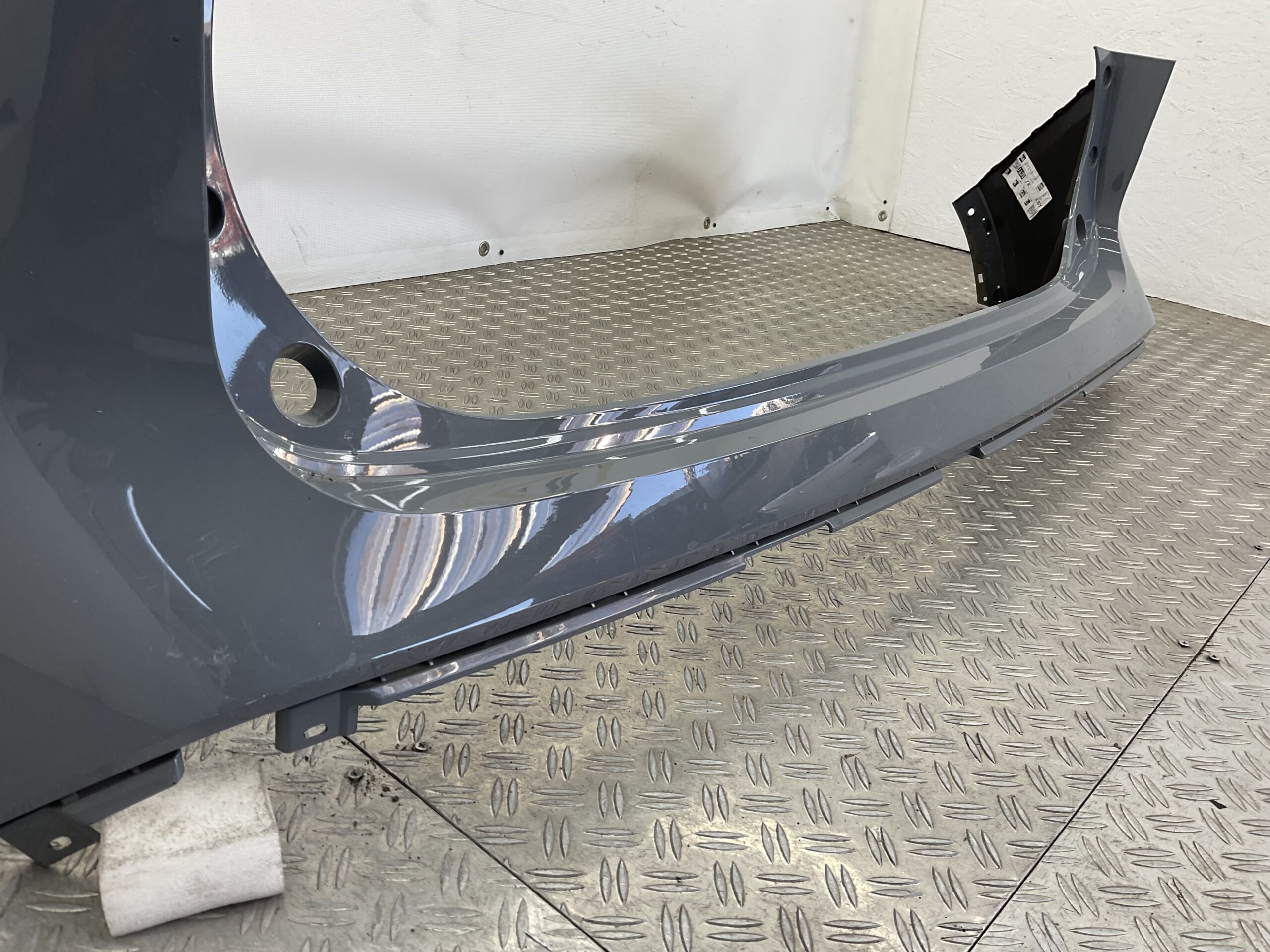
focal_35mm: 29
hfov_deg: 61.7
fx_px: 1064
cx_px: 635
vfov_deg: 48.2
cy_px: 476
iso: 20
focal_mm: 3
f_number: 1.8
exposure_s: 1/100
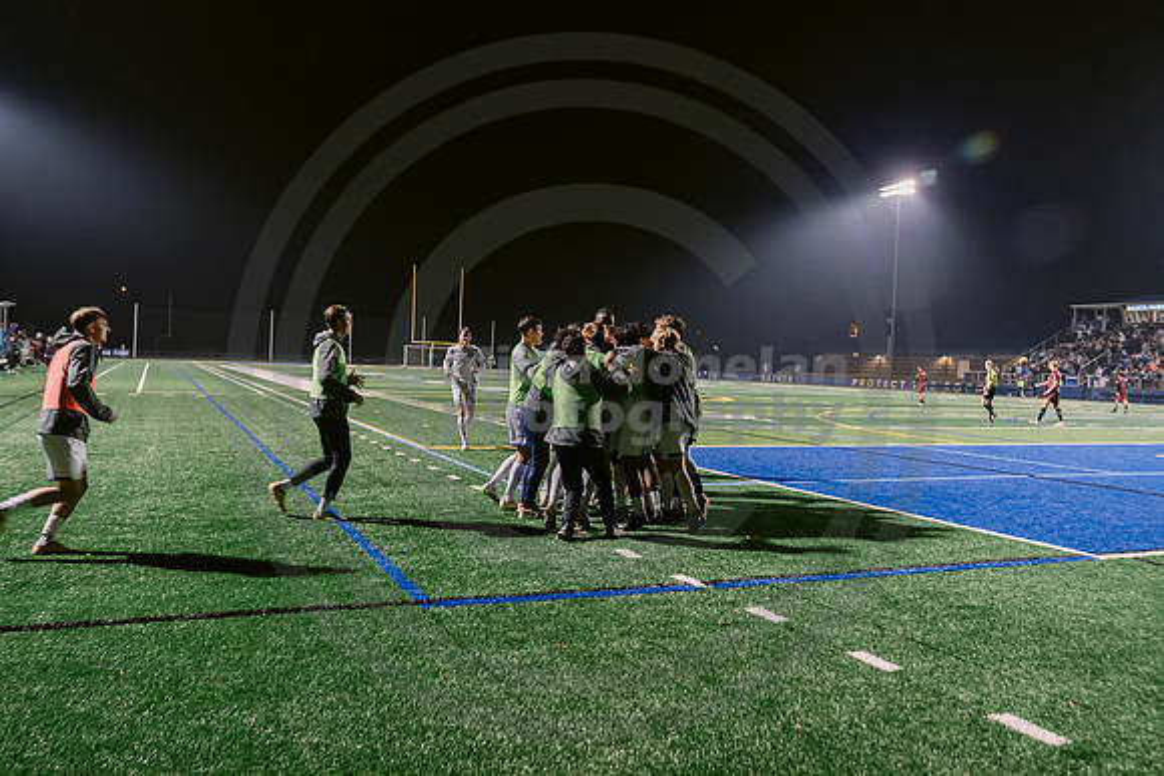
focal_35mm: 30
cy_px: 388
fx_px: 970
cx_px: 582
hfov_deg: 61.9
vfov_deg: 43.6
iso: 2500
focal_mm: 30
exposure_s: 1/80
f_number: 4.5
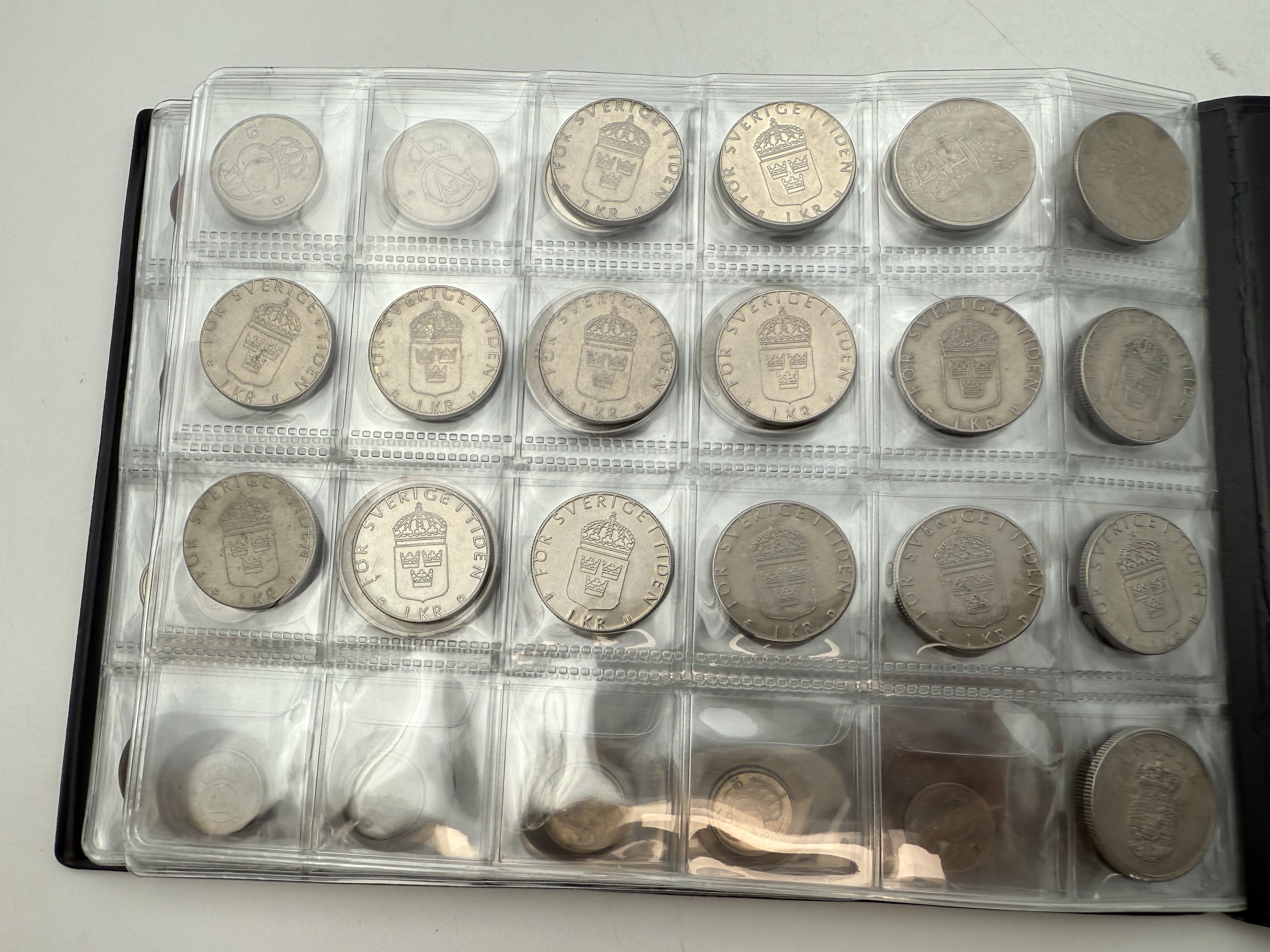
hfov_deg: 67.3
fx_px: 954
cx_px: 620
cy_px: 506
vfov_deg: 53.0
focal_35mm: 26
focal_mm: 2.22
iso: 40
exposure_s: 1/311
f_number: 2.2
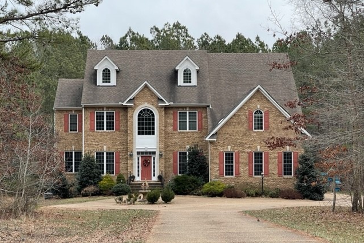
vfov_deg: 20.3
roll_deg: +0.4
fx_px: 677
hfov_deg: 30.1
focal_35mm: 67
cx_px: 181
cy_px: 133
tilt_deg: +1.9
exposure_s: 1/405
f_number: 2.2
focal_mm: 7.5
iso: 20
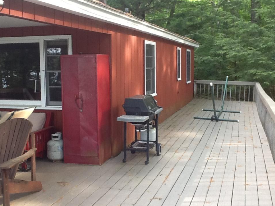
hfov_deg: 40.4
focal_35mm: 47
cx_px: 143
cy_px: 98
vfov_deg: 30.9
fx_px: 373
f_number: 2.4
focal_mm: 2.03
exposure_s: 1/60
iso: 64
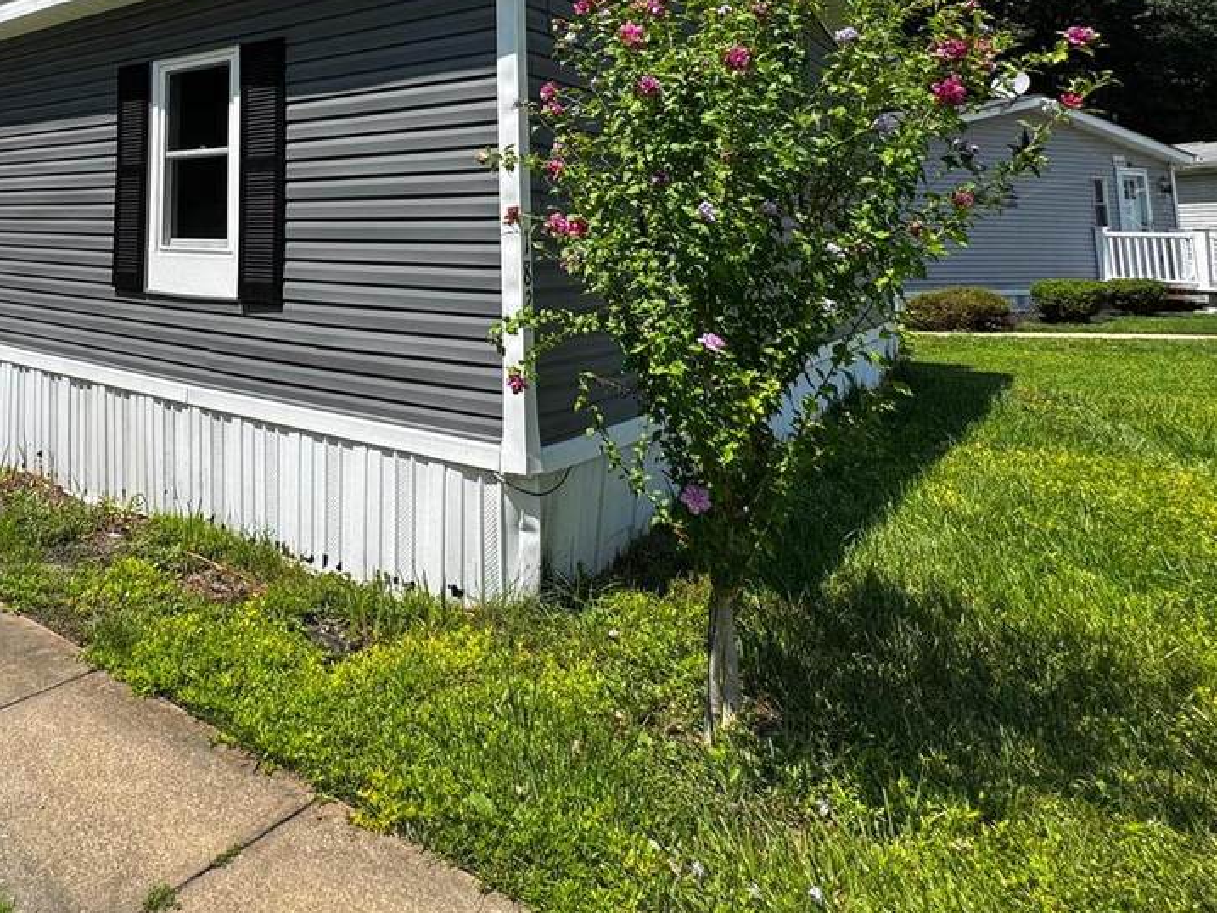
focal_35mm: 25
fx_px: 879
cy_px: 115
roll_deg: -0.7
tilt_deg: +7.2
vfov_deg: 49.7
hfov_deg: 64.2
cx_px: 268
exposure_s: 1/1395
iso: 50
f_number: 2.2
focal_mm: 2.22
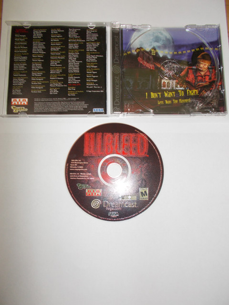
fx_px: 229
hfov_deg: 53.1
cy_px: 152
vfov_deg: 67.3
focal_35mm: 26
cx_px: 114
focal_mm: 4.6
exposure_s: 1/25
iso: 200
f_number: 3.2
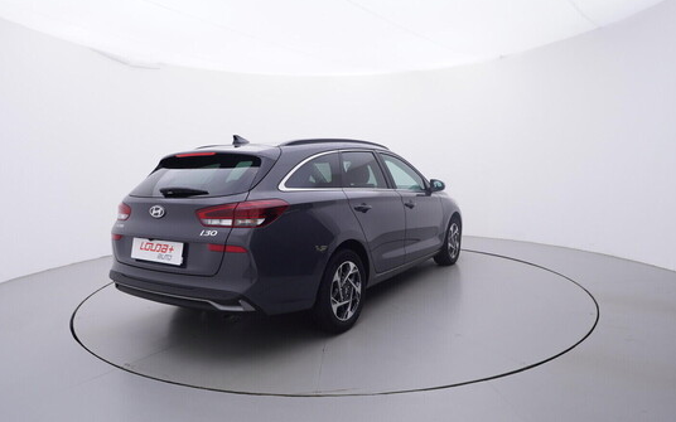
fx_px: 433
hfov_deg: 75.9
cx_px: 335
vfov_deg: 52.0
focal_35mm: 24
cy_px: 222
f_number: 5
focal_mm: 15
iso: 200
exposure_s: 1/80
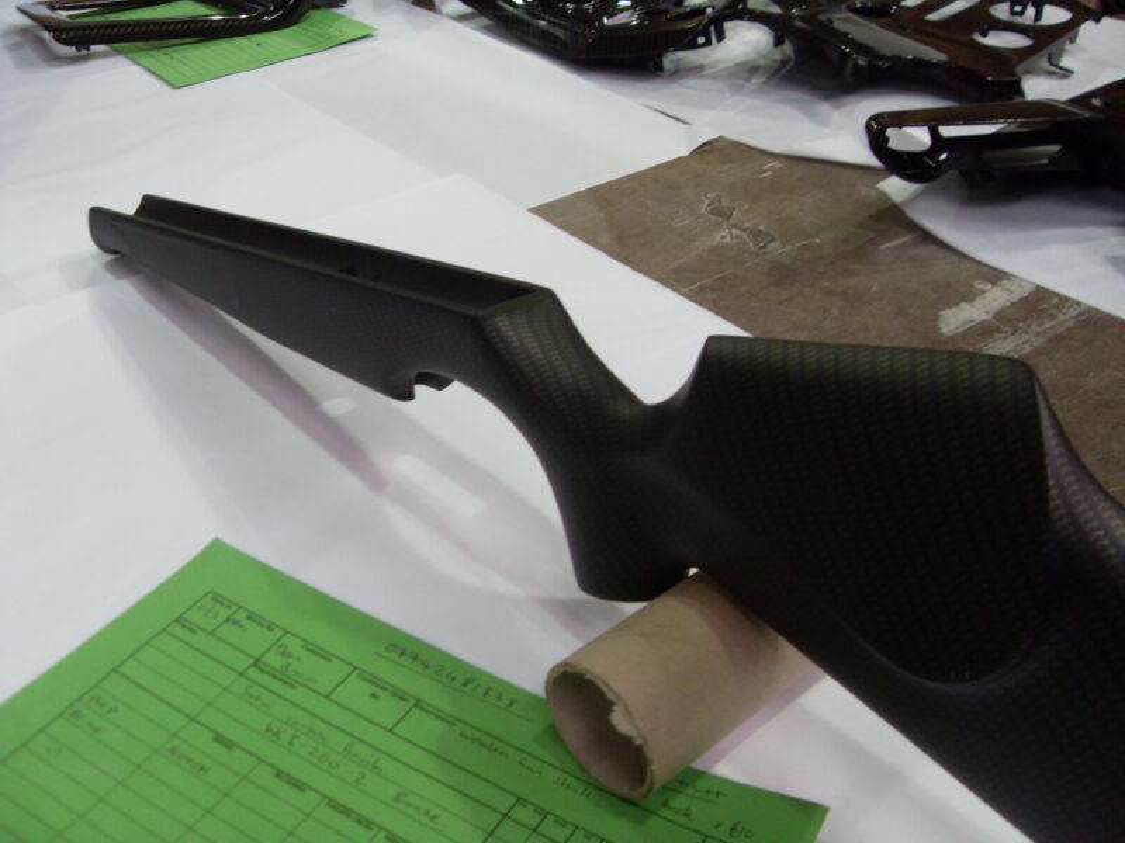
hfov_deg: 52.6
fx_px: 1137
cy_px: 422
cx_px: 562
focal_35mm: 35
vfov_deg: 40.7
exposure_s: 1/45
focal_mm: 6.3
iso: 160
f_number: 2.8
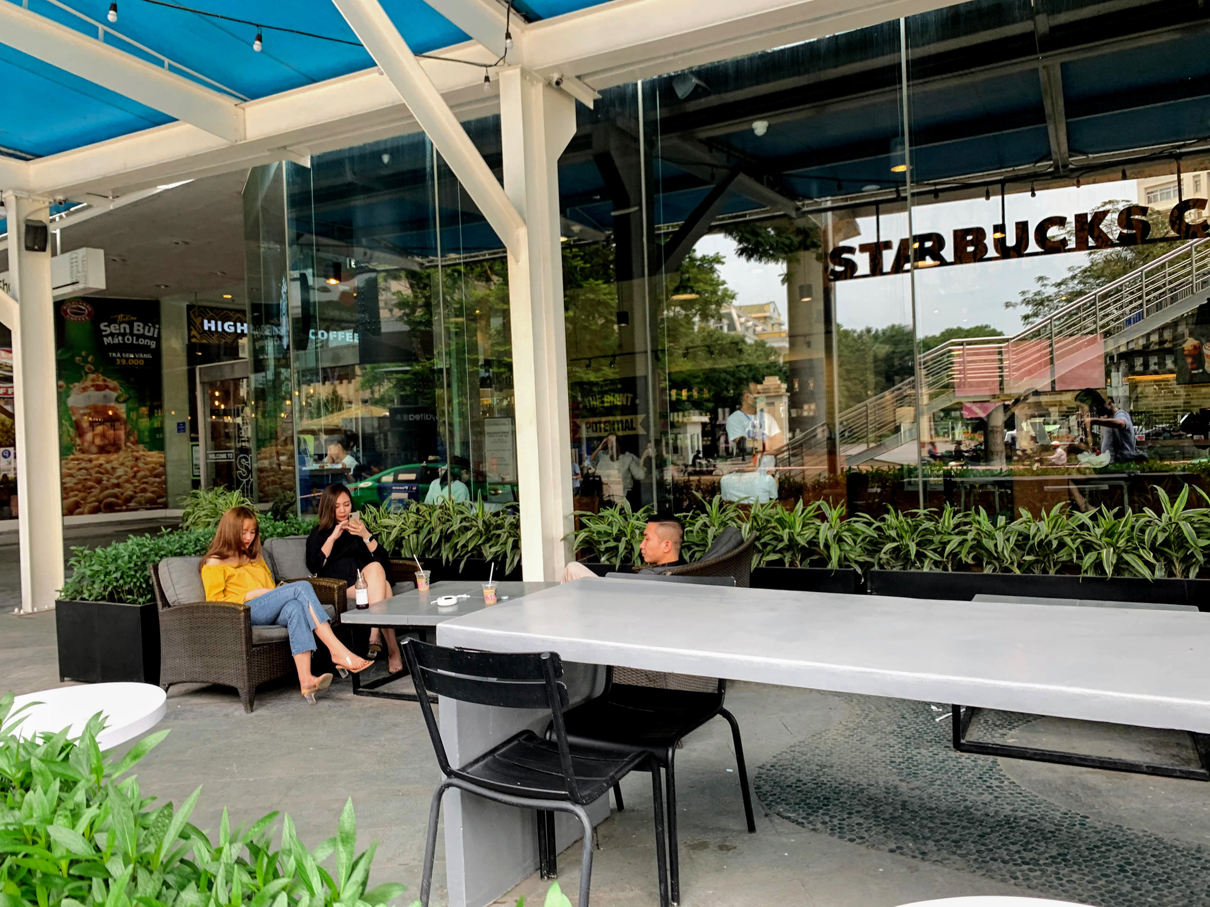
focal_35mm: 26
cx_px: 605
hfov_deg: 67.3
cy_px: 454
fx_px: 909
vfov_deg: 53.1
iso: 32
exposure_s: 1/122
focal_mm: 4.25
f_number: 1.8
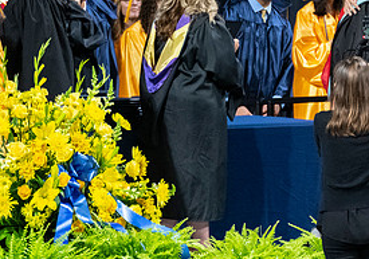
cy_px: 86
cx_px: 460
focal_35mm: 733
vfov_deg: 1.9
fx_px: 7637
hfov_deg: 2.8
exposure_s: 1/200
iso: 2000
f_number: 4
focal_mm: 200
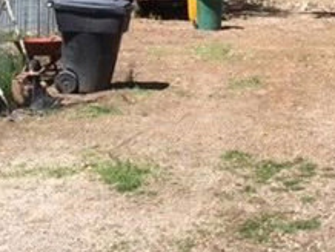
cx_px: 320
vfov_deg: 16.8
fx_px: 824
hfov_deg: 22.3
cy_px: -26
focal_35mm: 85
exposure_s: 1/1131
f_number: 2.2
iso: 25
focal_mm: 4.15
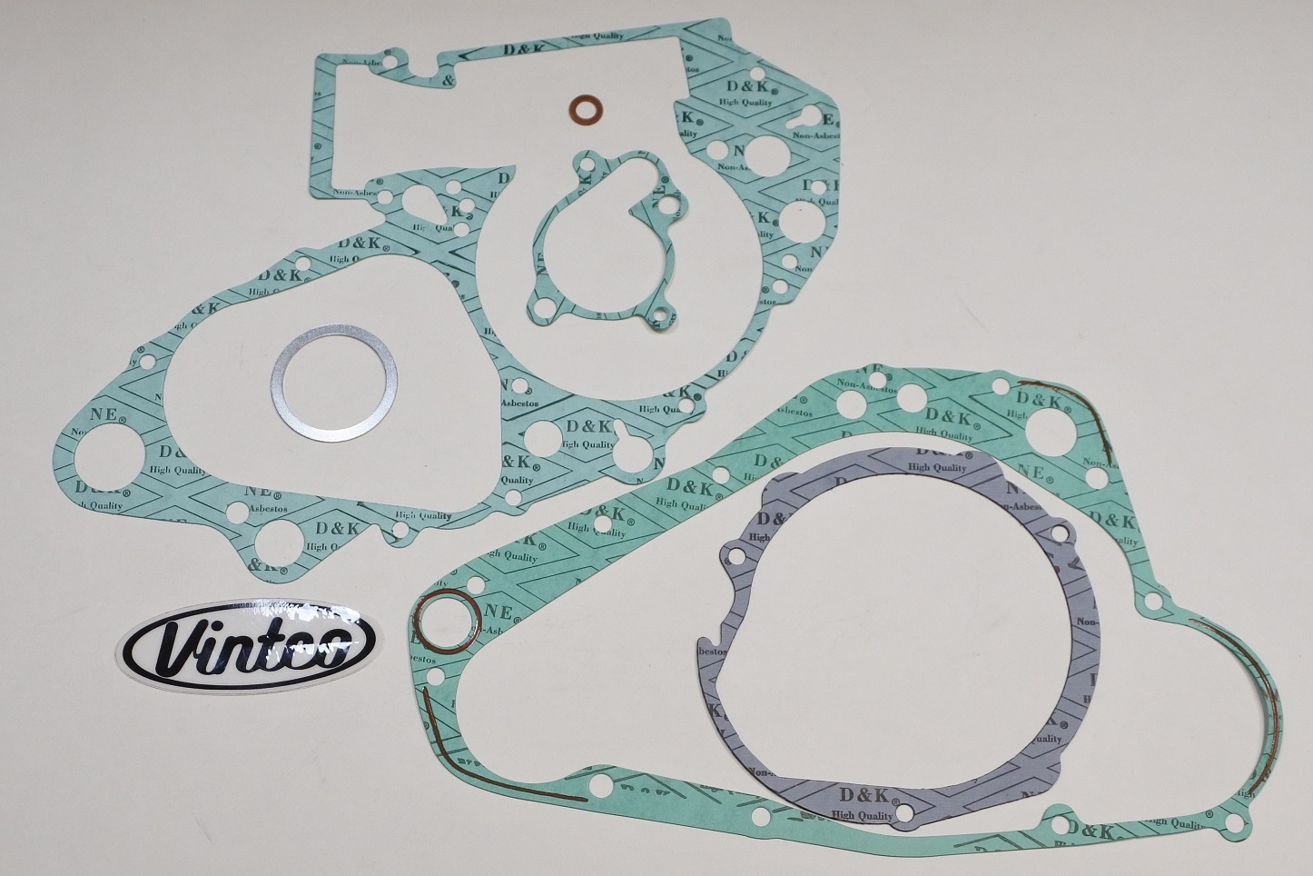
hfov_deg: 57.2
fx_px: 1203
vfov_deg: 40.0
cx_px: 656
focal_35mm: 33
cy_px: 438
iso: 500
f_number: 3.8
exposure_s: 1/125
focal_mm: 12.3
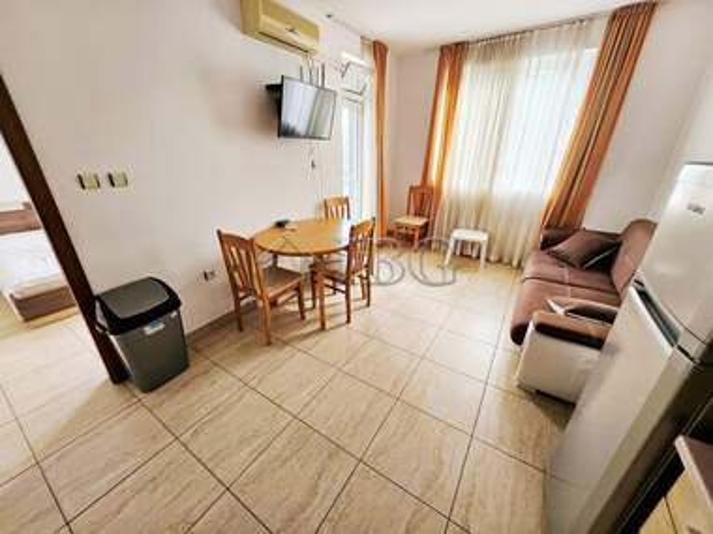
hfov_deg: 106.2
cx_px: 356
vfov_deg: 89.9
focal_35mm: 13
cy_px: 267
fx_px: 268
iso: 100
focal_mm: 1.7
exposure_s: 1/50
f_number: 2.2
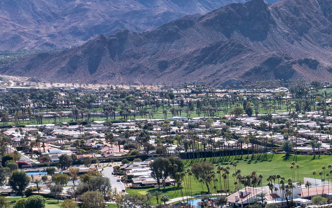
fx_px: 950
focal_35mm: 105
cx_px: 554
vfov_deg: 12.3
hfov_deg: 17.1
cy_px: 227
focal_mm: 10.3
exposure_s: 1/1000
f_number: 4
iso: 100
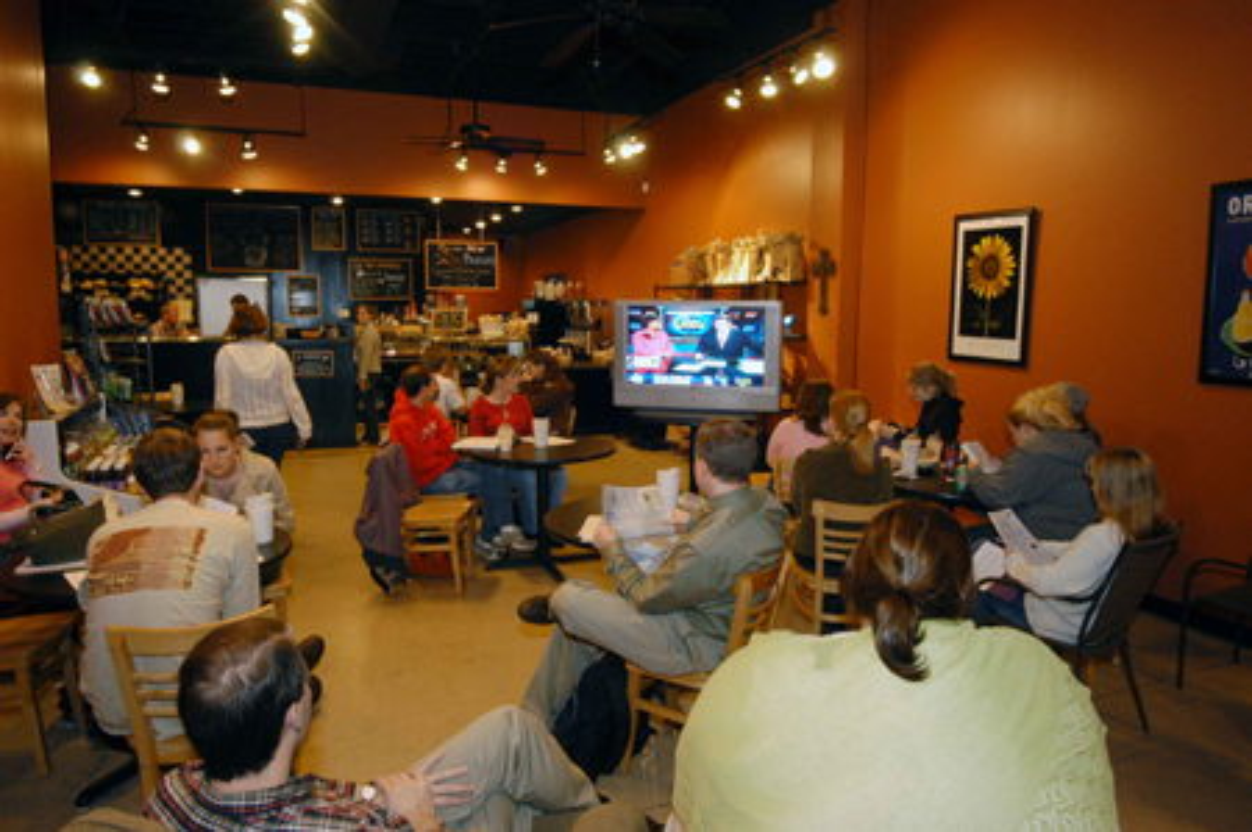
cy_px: 416
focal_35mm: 22
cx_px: 626
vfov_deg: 56.0
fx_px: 782
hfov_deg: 77.4
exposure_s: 1/40
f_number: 4.5
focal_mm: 15
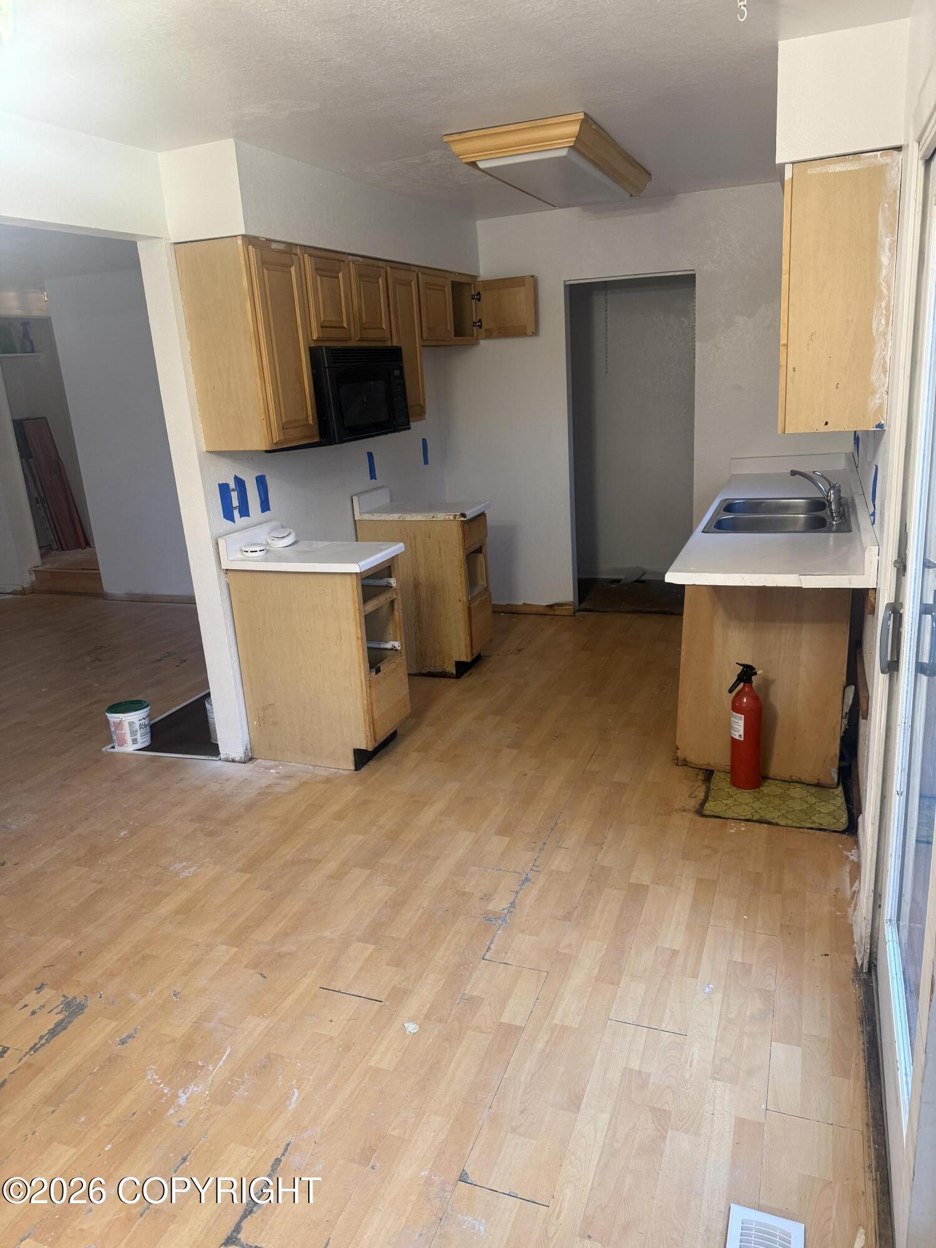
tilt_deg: -15.1
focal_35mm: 24
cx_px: 468
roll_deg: +3.7
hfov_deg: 56.8
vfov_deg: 71.6
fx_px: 865
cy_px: 624
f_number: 1.78
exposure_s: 1/60
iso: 200
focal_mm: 6.76
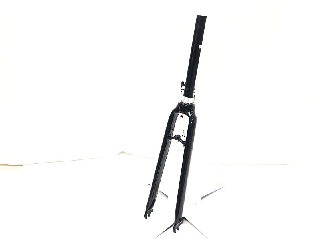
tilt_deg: -28.0
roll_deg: +3.2
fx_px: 479
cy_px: 120
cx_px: 160
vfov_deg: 28.0
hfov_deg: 36.8
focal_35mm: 52
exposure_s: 1/33
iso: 125
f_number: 2.4
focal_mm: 6
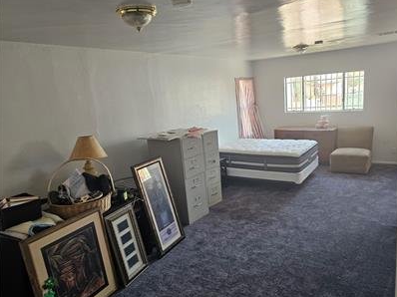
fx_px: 298
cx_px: 220
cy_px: 156
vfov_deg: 53.0
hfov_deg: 67.1
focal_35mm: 26
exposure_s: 1/120
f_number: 1.7
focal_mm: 6.3
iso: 160
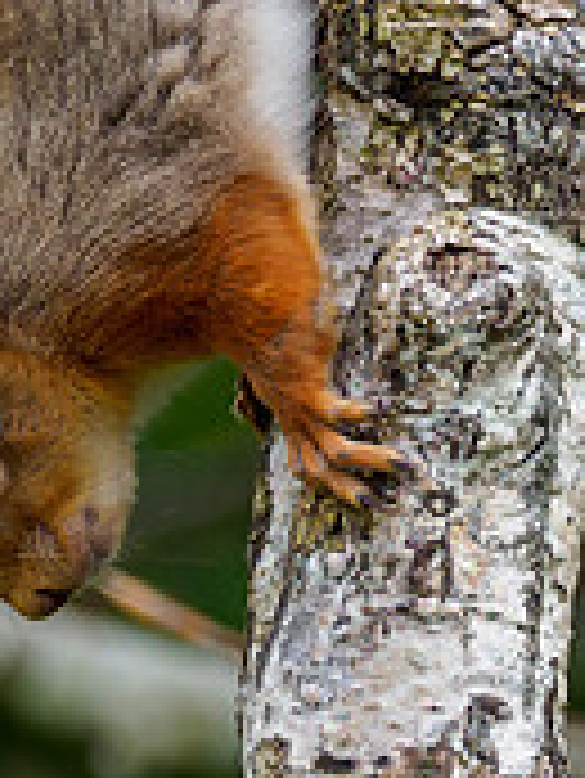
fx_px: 58986
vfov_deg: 0.8
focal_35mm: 2621
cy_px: 200
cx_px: -40
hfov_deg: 0.6
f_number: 4.5
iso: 800
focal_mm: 300
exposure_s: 1/640
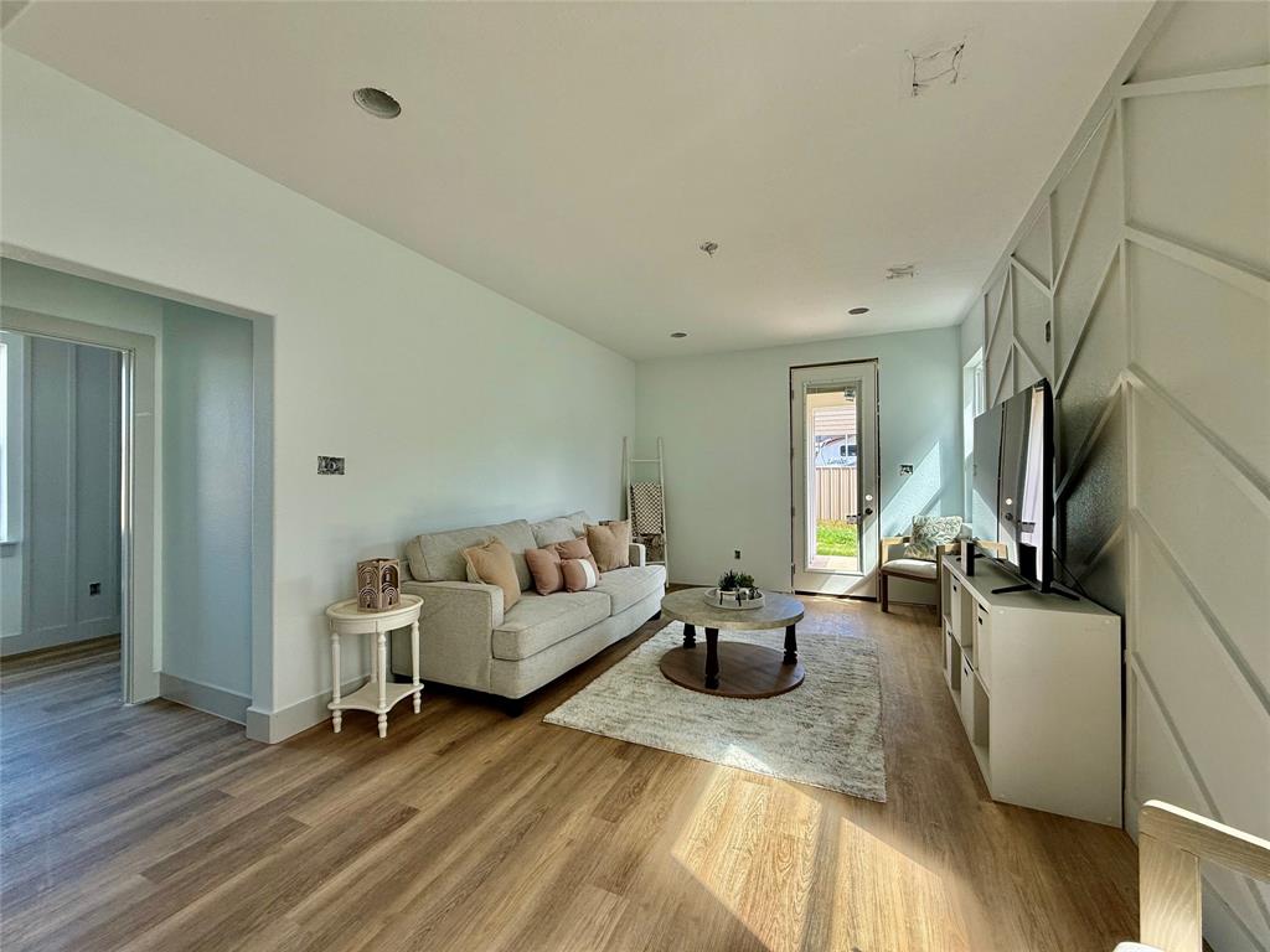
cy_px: 476
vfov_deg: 85.7
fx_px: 514
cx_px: 635
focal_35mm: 14
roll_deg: +0.8
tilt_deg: +0.8
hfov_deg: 102.1
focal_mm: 2.22
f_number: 2.2
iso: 80
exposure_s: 1/99
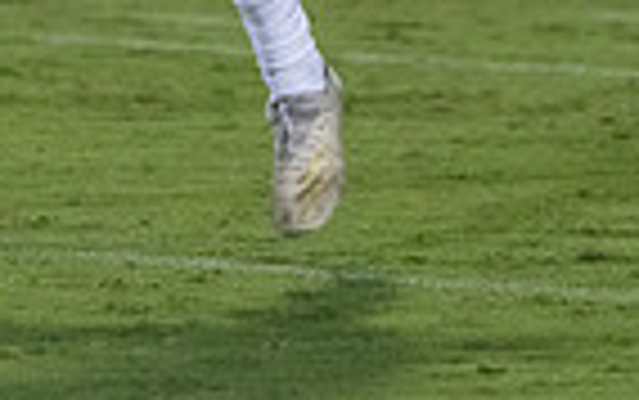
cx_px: -90
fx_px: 21089
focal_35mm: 1210
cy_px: -425
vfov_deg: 1.1
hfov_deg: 1.7
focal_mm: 291
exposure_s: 1/1000
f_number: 5.6
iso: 8000
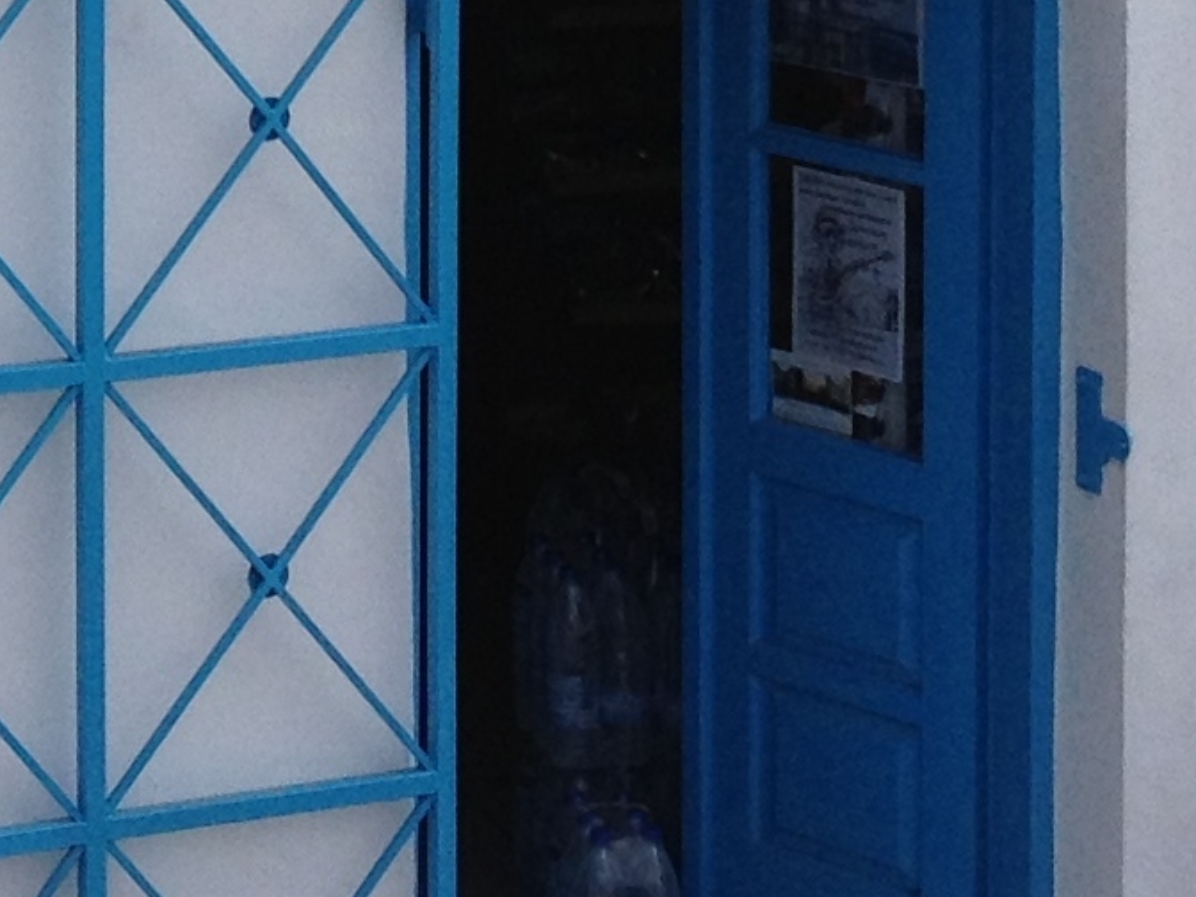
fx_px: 5874
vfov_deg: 8.5
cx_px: -214
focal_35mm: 170
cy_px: -541
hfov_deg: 11.4
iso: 50
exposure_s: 1/2404
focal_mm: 4.28
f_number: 2.4
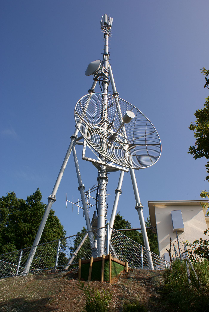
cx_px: 104
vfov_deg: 67.3
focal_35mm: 27
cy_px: 156
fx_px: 234
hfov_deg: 48.1
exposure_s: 1/200
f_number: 10
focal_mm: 18
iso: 100
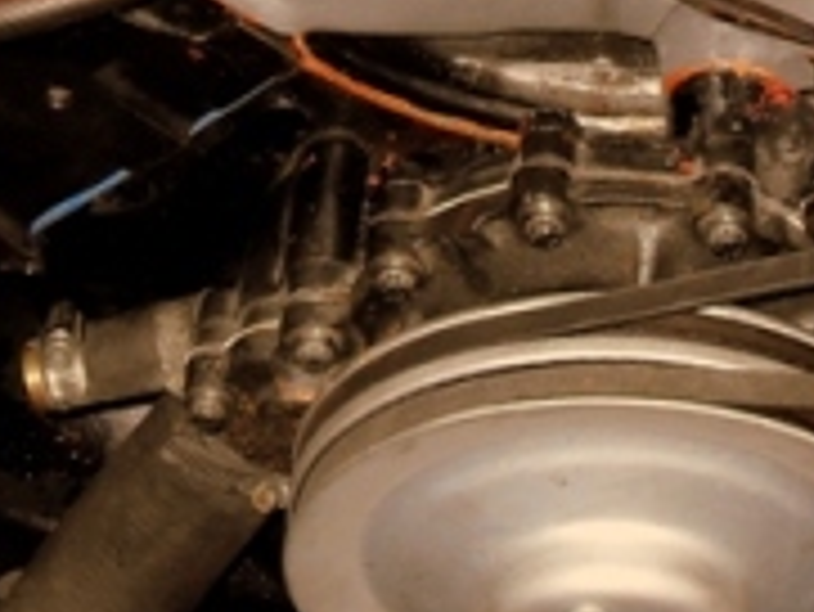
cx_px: 729
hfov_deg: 16.2
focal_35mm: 120
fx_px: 2824
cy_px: -356
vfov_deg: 11.7
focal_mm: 6.3
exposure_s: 1/45
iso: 100
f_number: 2.8
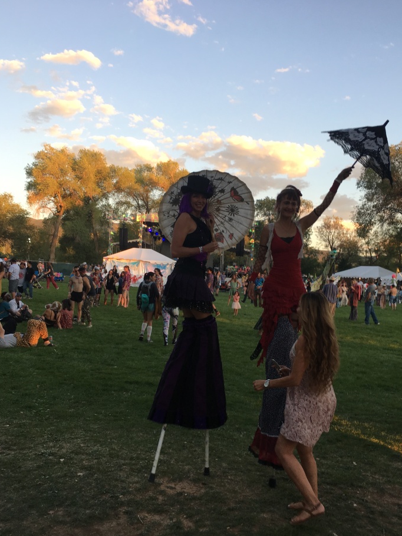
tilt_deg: -6.5
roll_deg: +0.4
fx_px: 526
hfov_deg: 41.7
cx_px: 227
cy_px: 311
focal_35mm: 34
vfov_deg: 53.7
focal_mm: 4.15
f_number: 2.2
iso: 32
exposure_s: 1/120
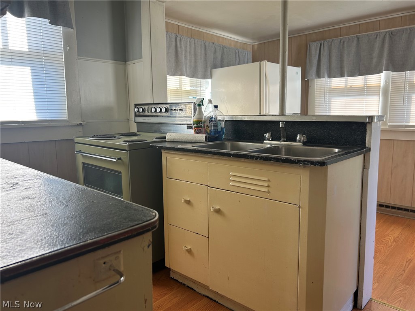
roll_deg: +0.6
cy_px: 156
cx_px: 208
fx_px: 312
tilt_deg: -7.9
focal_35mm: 26
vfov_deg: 53.1
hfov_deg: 67.3
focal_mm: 5.7
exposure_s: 1/142
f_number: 1.5
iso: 50
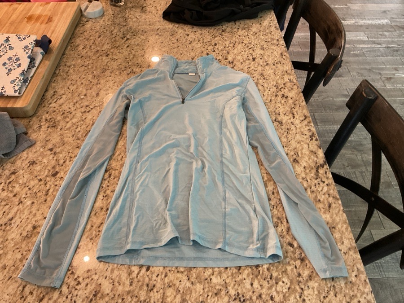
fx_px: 338
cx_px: 202
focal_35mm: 29
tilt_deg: -50.3
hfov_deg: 61.7
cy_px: 152
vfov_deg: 48.2
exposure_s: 1/60
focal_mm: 3
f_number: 1.8
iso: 160
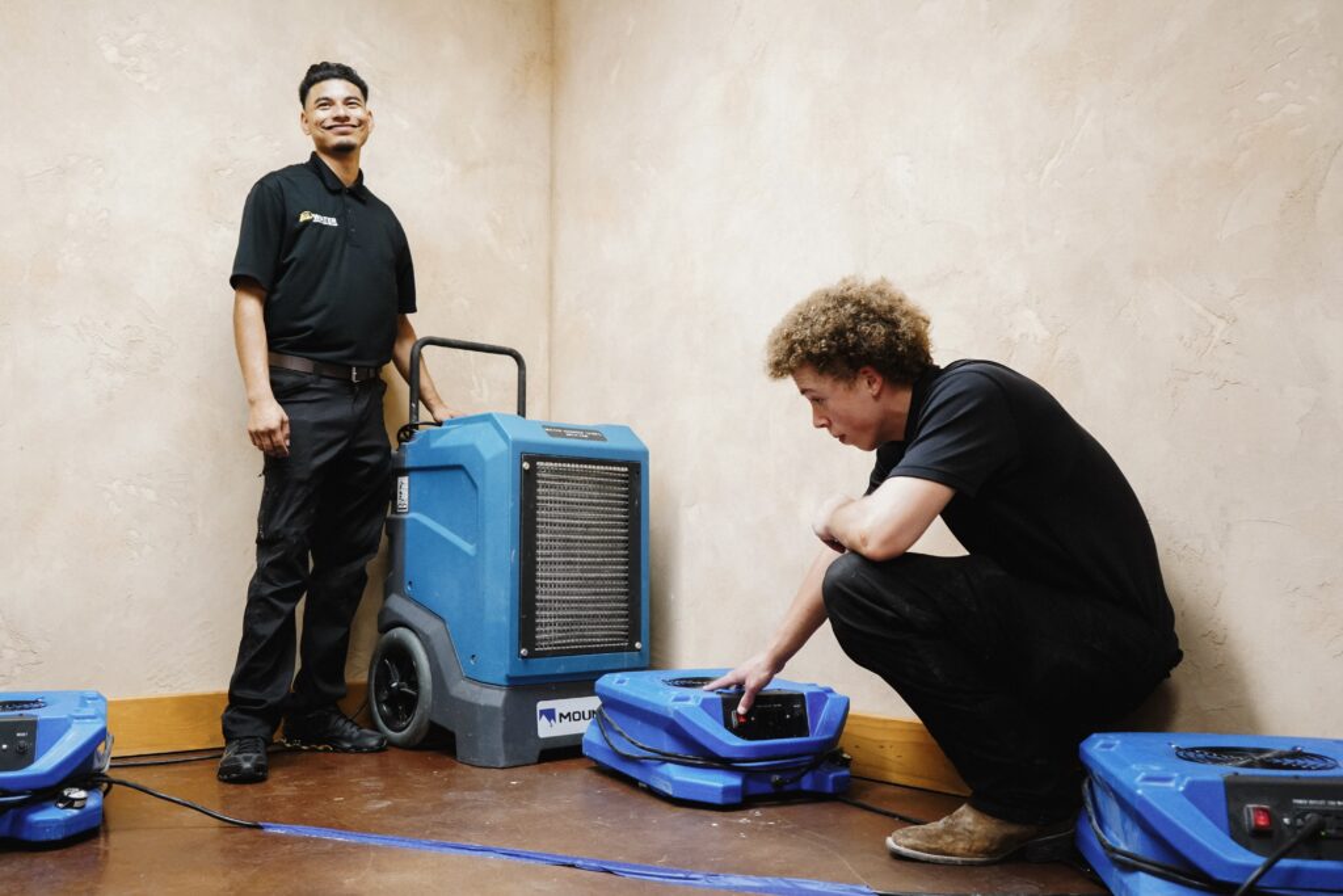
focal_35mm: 32
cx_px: 672
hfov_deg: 58.7
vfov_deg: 41.1
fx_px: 1194
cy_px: 448
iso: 5000
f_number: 4
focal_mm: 32
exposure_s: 1/250
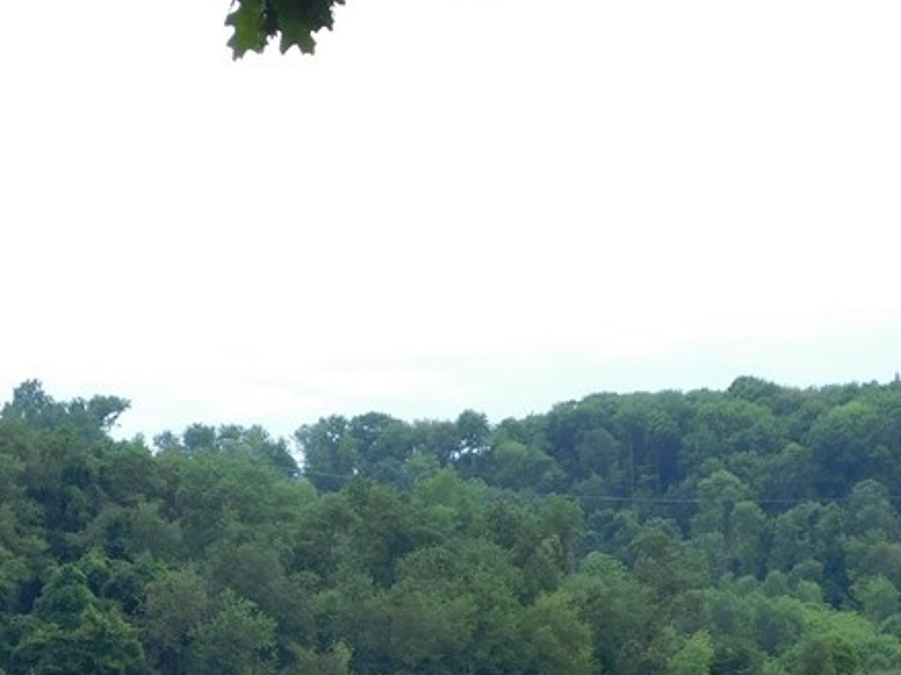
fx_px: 3590
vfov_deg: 10.6
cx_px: 255
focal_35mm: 138
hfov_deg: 14.3
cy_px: 694
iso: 125
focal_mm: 10.4
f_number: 4
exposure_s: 1/320
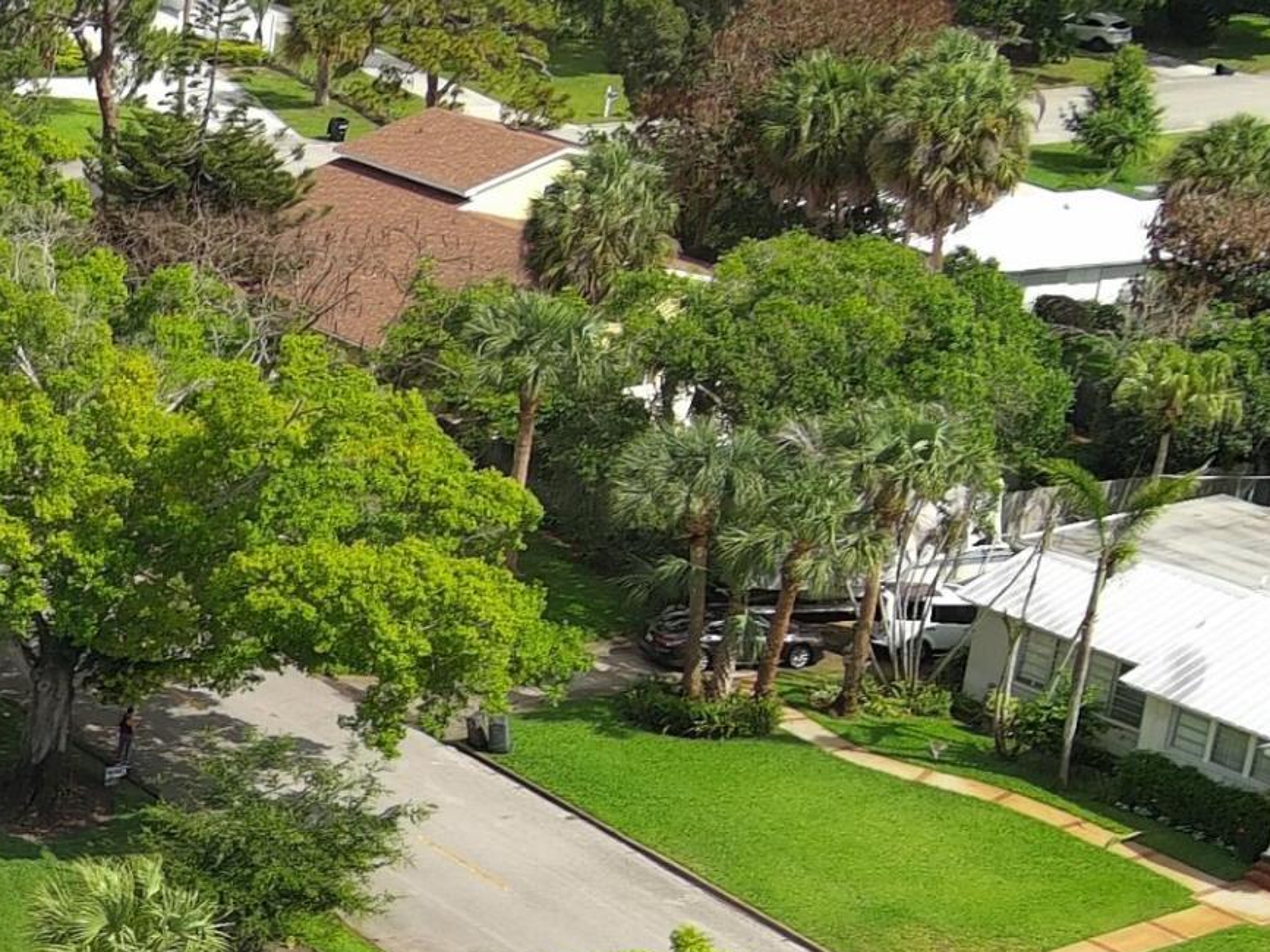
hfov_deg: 18.8
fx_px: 3412
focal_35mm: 93
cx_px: -576
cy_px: 762
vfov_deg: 15.8
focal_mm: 10.6
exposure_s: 1/604
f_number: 2.8
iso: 100
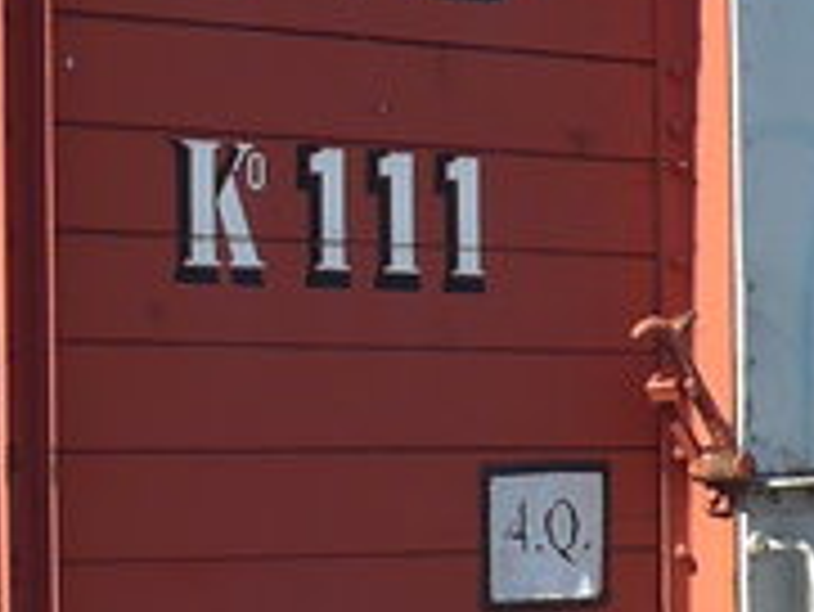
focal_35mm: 192
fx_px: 4518
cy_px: 194
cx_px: 9
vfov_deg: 7.7
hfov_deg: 10.2
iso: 80
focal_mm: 6
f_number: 2.8
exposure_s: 1/640
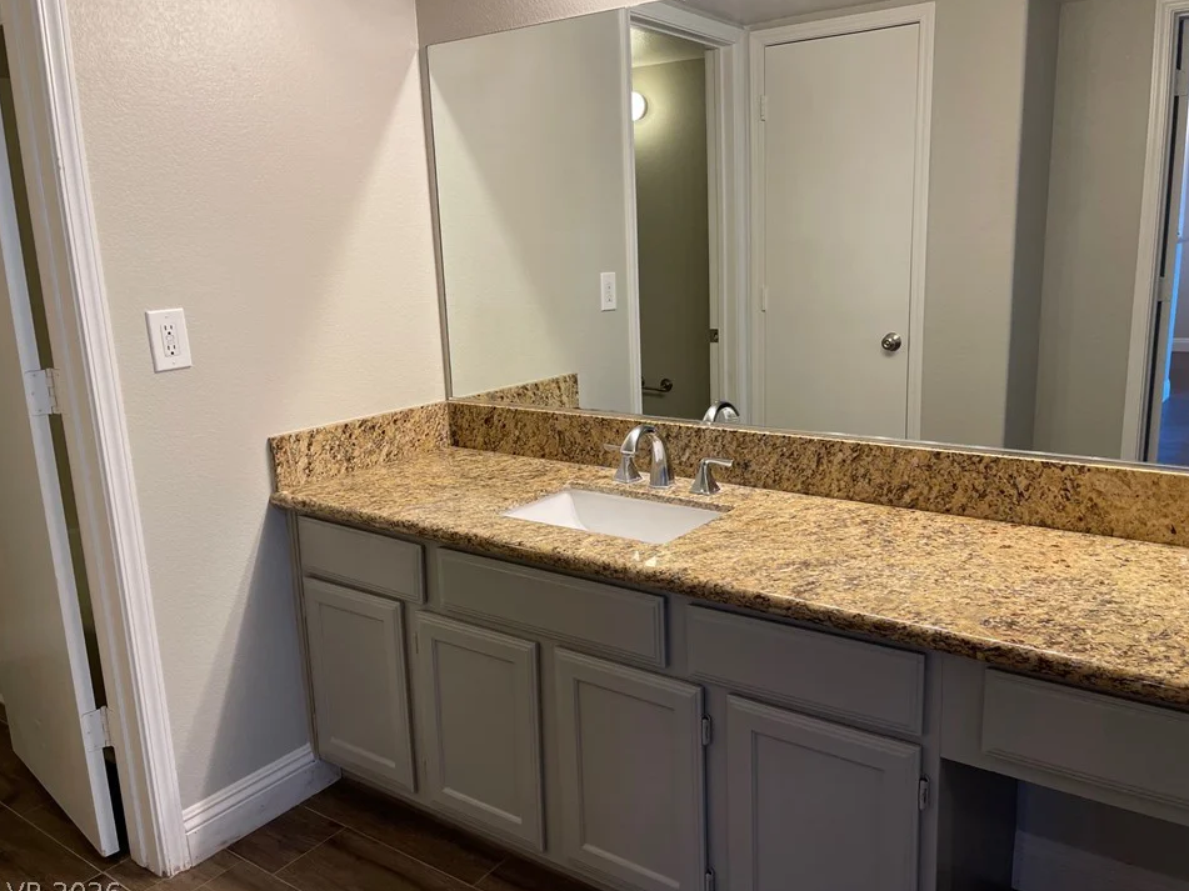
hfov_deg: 63.4
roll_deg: +2.6
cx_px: 625
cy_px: 434
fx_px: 962
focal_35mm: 28
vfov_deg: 49.7
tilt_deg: -12.3
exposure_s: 1/120
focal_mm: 5.1
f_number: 1.6
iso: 125
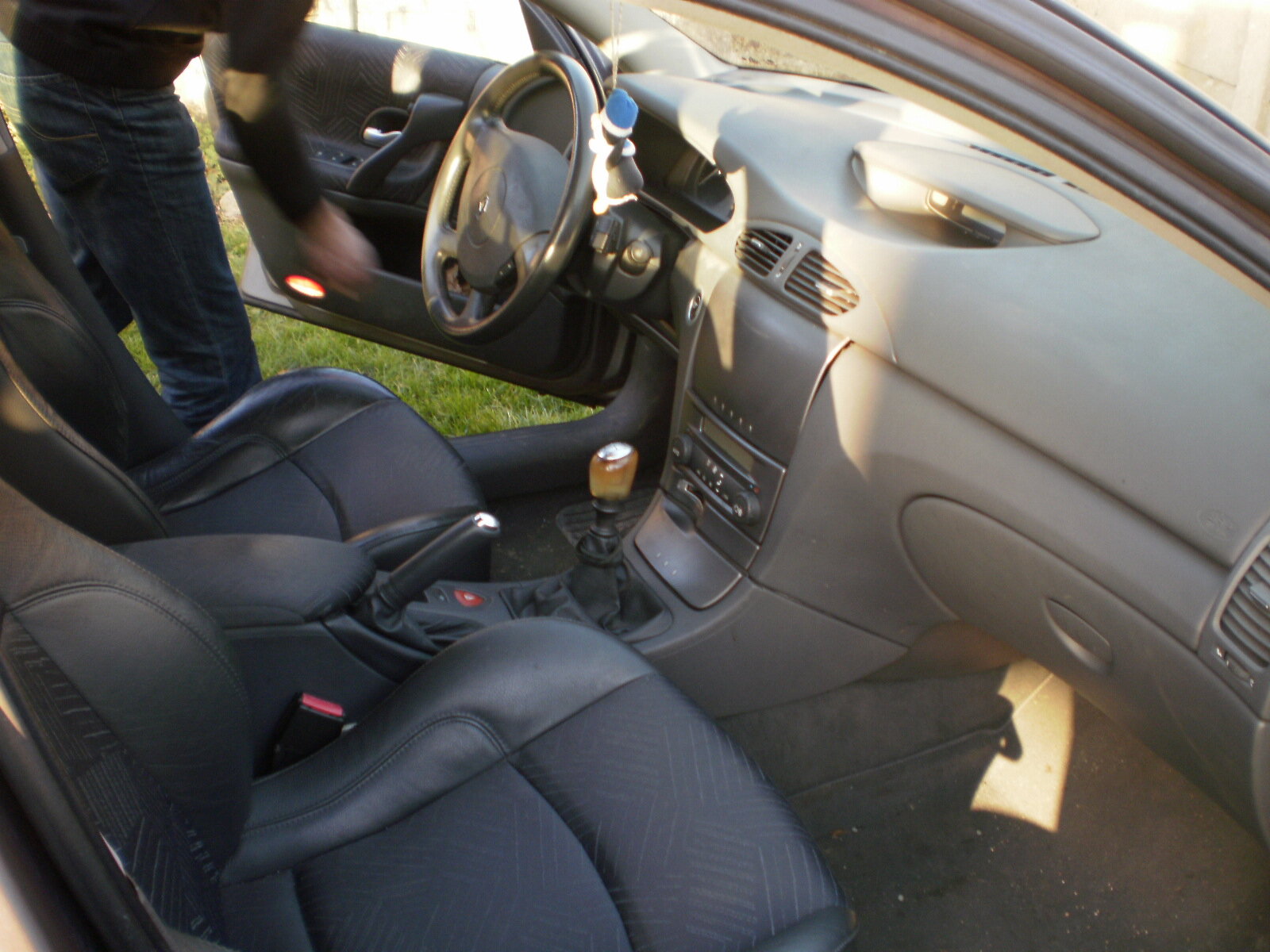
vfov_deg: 39.7
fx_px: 1321
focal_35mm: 36
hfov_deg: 51.4
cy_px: 476
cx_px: 635
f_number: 3.1
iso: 100
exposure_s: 1/30
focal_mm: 6.3
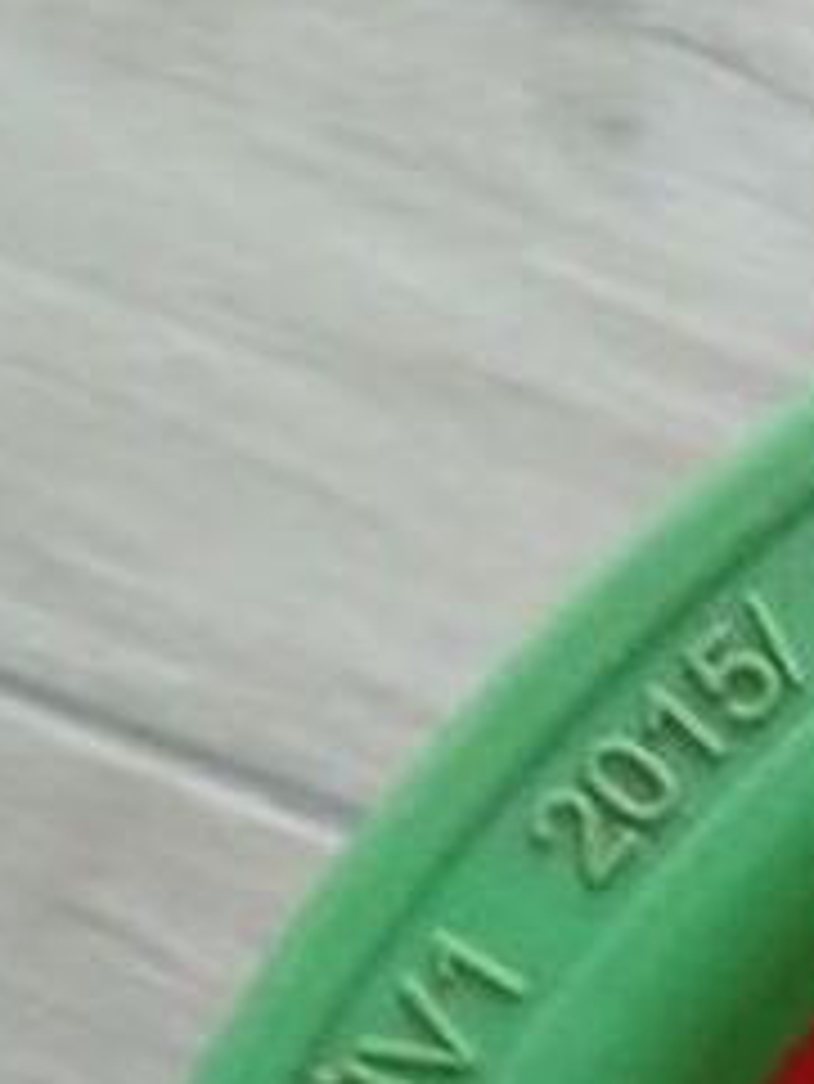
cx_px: 2195
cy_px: 2161
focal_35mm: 144
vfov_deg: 12.2
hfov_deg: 8.9
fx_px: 4511
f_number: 1.8
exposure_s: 1/25
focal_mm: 3.98
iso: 250
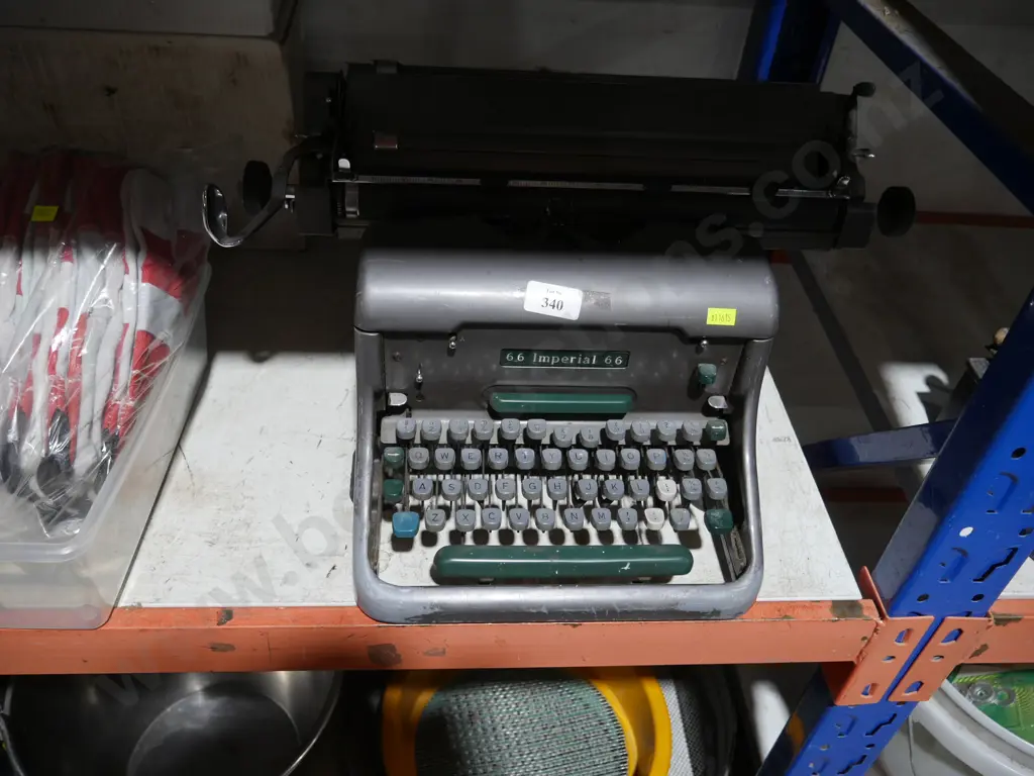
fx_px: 836
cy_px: 388
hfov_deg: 63.4
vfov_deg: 49.7
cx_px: 517
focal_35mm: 28
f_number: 3.5
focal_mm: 14
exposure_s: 1/60
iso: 400
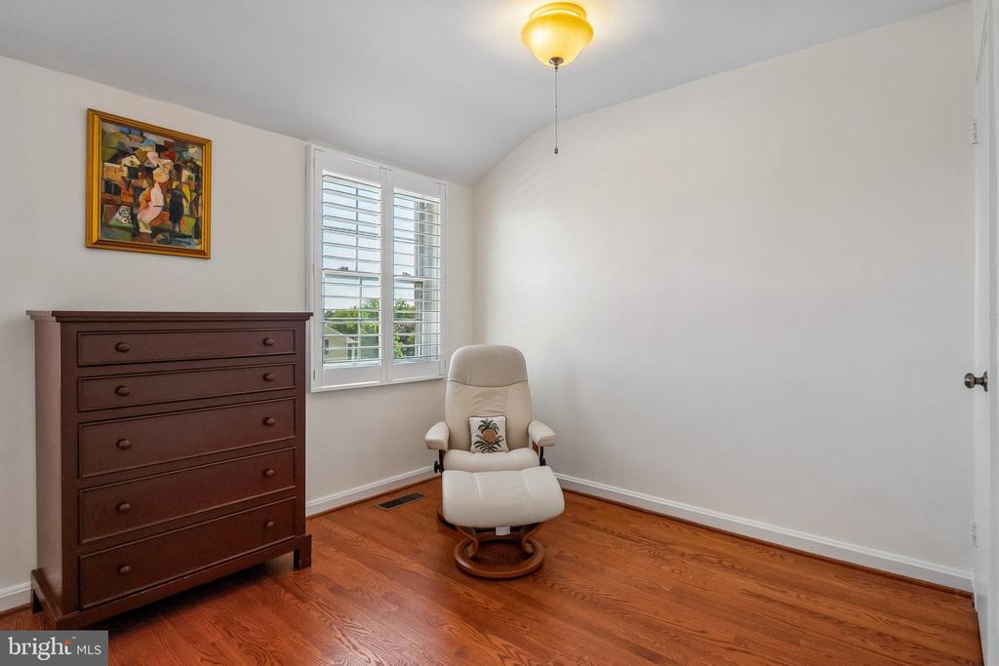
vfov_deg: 67.4
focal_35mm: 18
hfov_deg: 90.0
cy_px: 333
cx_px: 500
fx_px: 500
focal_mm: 12
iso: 400
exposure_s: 1/250
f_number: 5.6
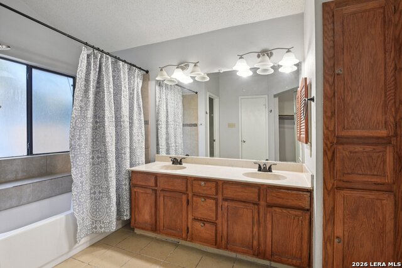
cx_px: 201
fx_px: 190
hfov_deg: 93.3
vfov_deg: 70.5
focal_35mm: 17
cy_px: 134
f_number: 8
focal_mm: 17
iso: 1250
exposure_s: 1/15
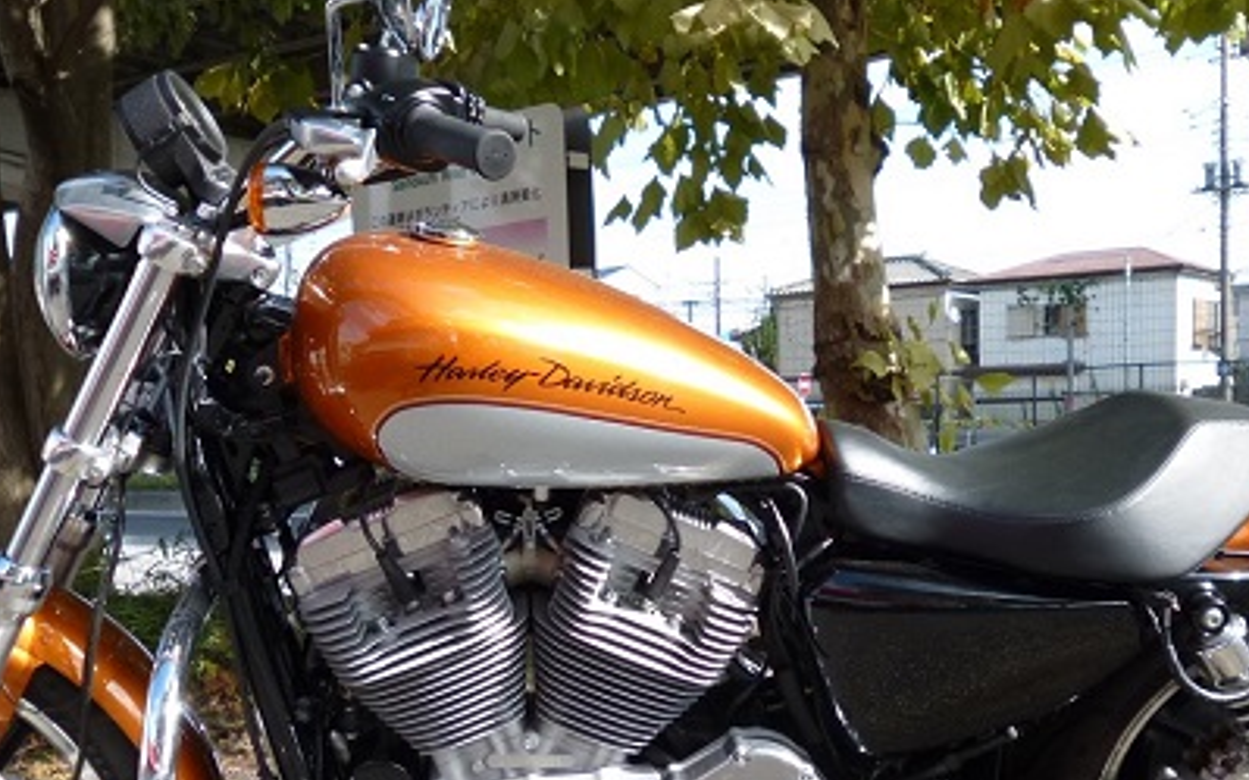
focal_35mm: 45
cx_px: 654
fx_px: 1531
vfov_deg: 28.3
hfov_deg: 44.4
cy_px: 559
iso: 100
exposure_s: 1/500
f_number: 2.8
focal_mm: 4.3
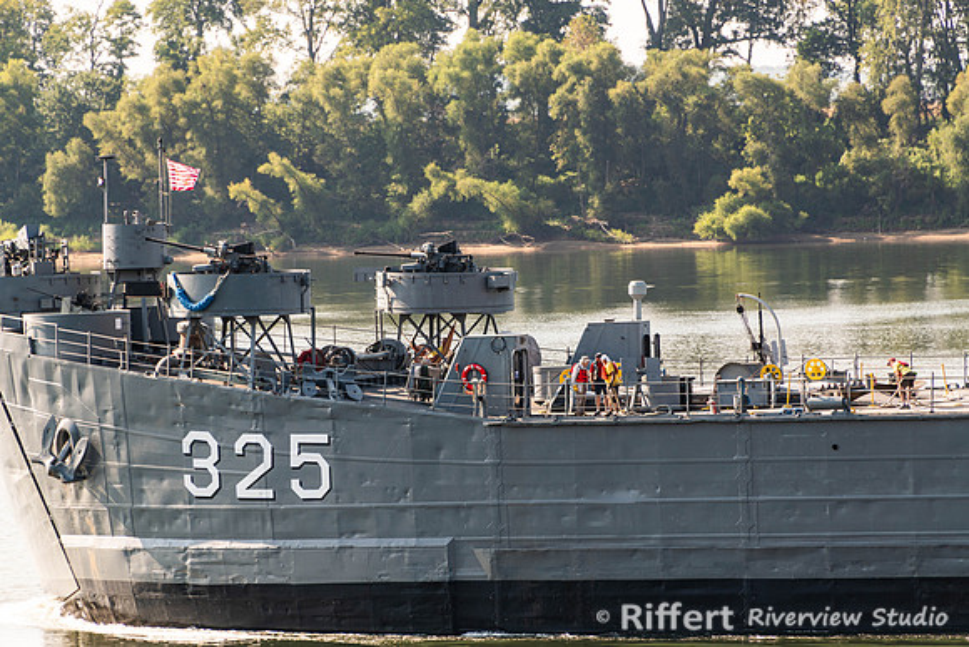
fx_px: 8077
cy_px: 324
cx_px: 484
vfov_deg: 4.6
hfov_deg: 6.9
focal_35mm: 300
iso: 140
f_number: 8
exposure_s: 1/250
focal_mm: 300
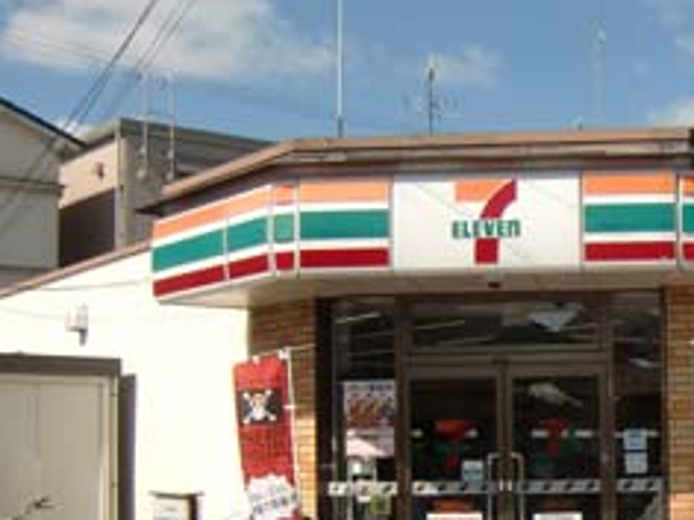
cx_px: 653
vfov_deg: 22.3
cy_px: 420
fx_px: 1303
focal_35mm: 65
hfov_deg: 28.4
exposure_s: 1/250
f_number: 7.5
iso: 64
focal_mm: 4.3
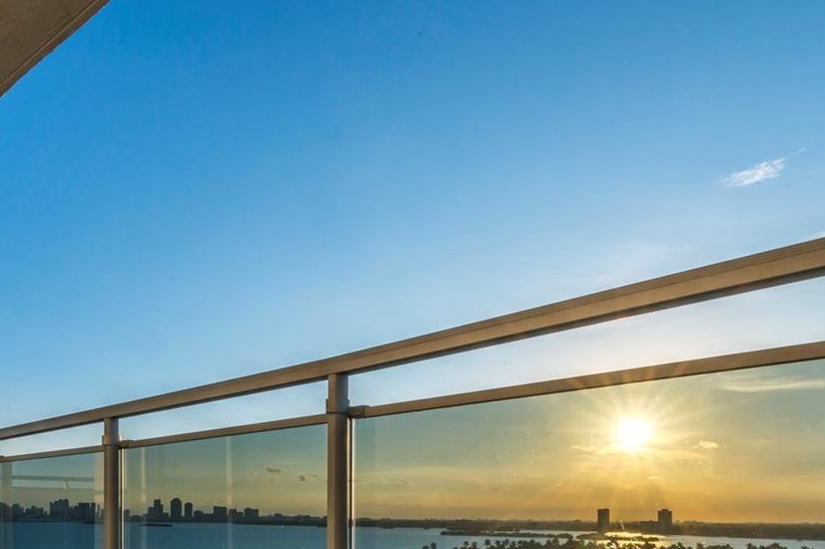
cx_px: 184
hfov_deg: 56.6
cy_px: 513
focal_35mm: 31
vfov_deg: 38.8
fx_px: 710
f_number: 22
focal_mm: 16
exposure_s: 1/250
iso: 400
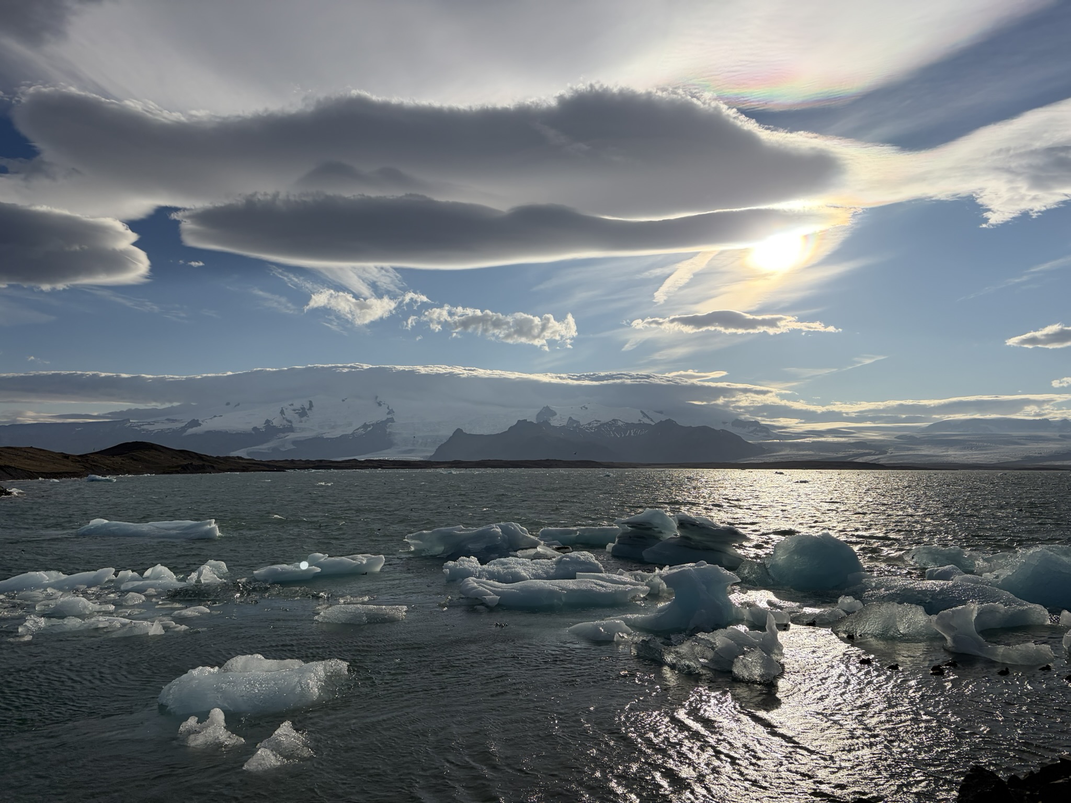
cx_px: 536
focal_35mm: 26
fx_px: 804
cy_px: 402
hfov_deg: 67.3
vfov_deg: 53.1
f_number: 1.6
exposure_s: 1/18519
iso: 50
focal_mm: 5.96
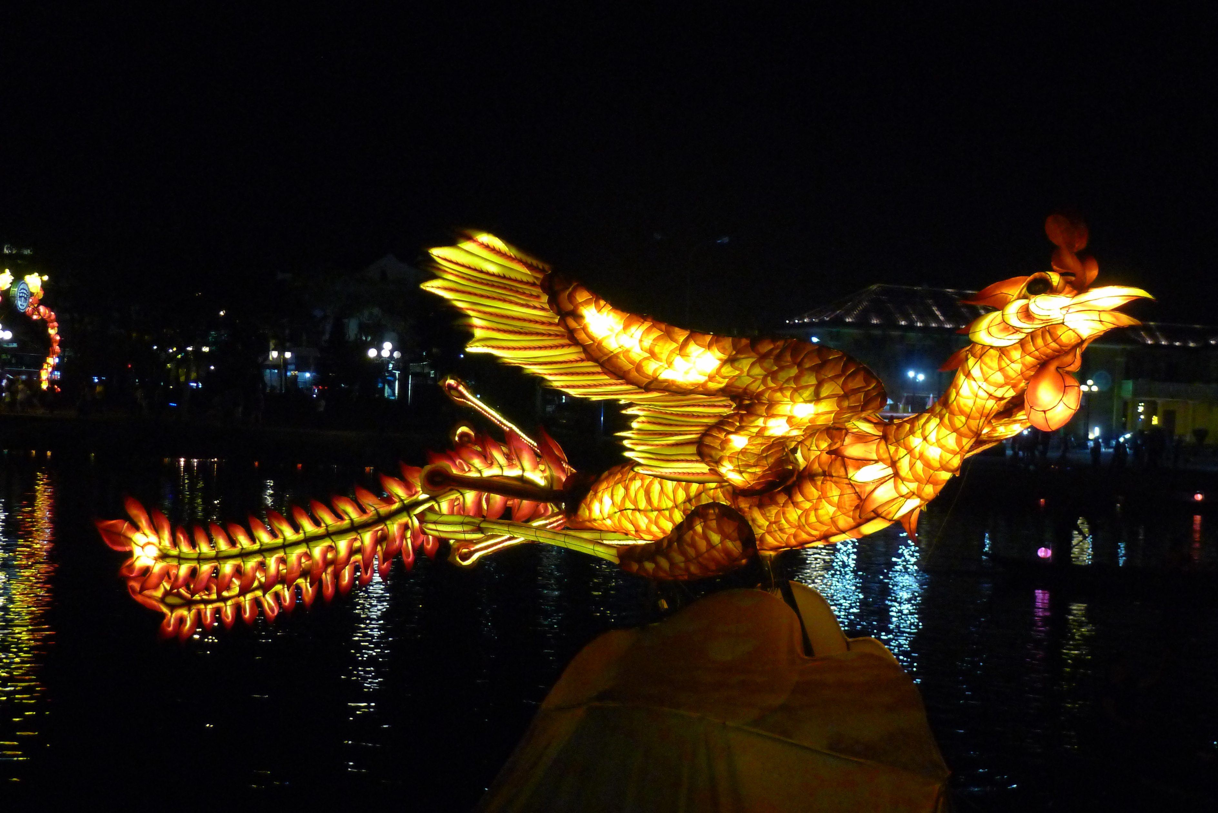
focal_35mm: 60
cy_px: 406
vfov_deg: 22.6
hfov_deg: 33.4
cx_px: 609
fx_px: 2031
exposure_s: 1/40
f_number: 2.8
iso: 800
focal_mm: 12.8
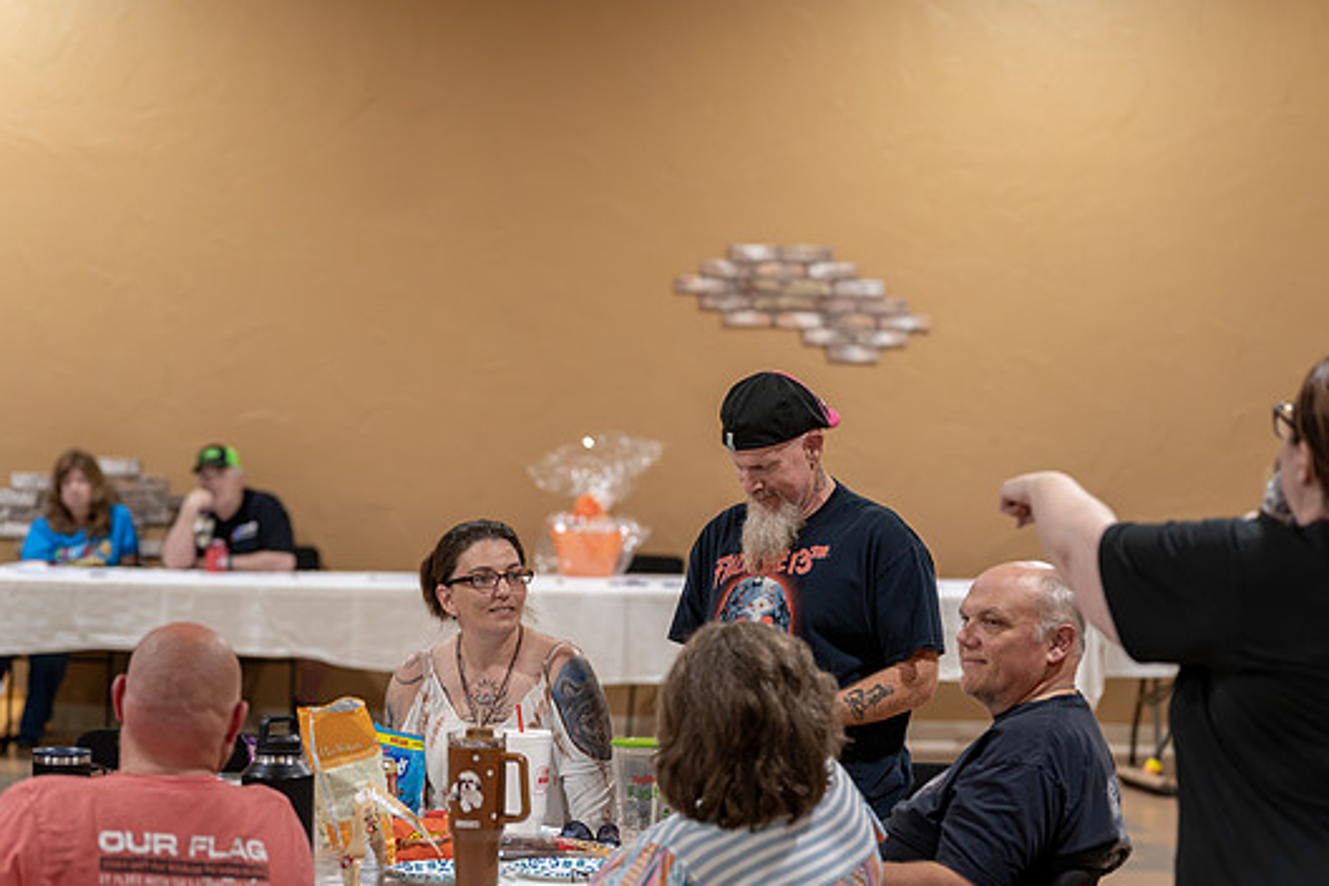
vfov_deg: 13.7
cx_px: 647
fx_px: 3691
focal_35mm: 100
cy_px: 474
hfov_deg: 20.4
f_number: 2.8
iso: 3200
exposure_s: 1/500
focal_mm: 91
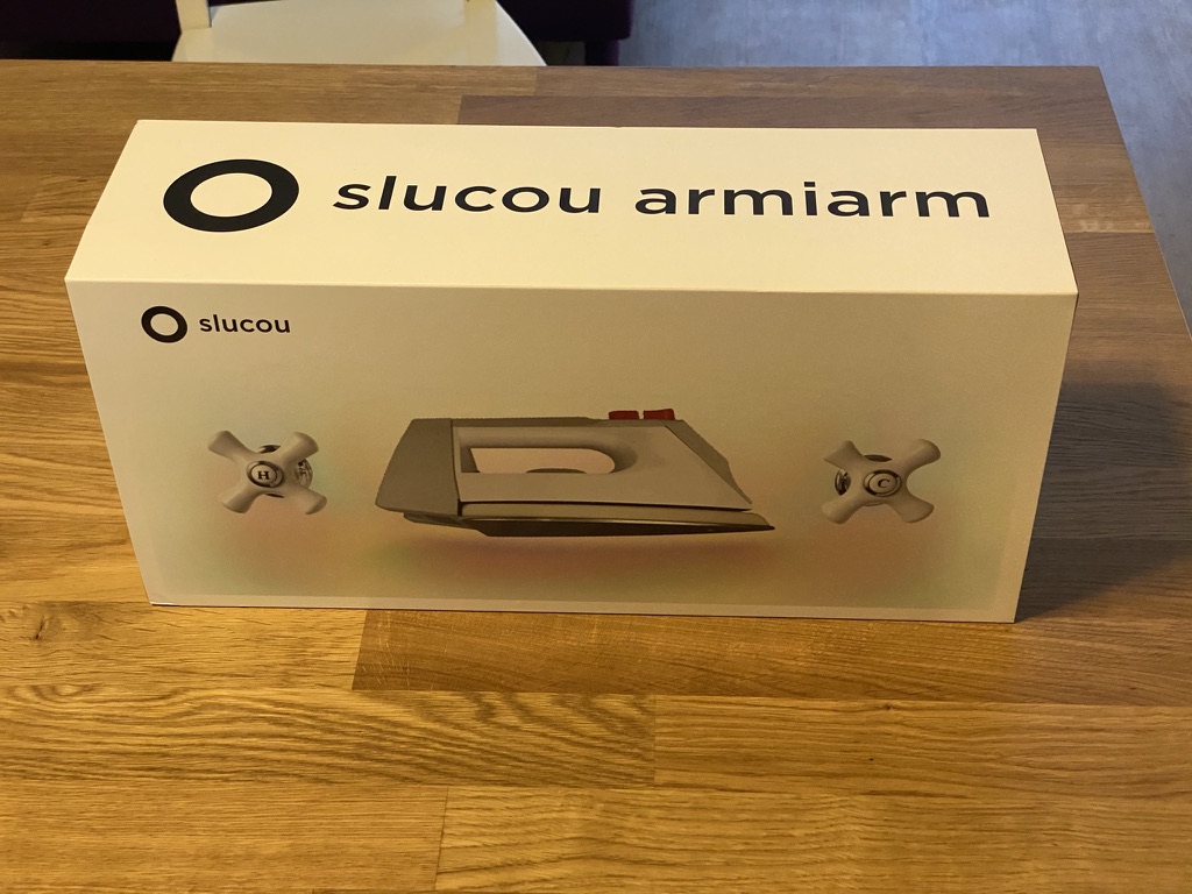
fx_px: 1791
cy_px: 447
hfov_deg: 36.8
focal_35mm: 52
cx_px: 596
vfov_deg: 28.0
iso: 640
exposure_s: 1/60
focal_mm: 6
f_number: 2
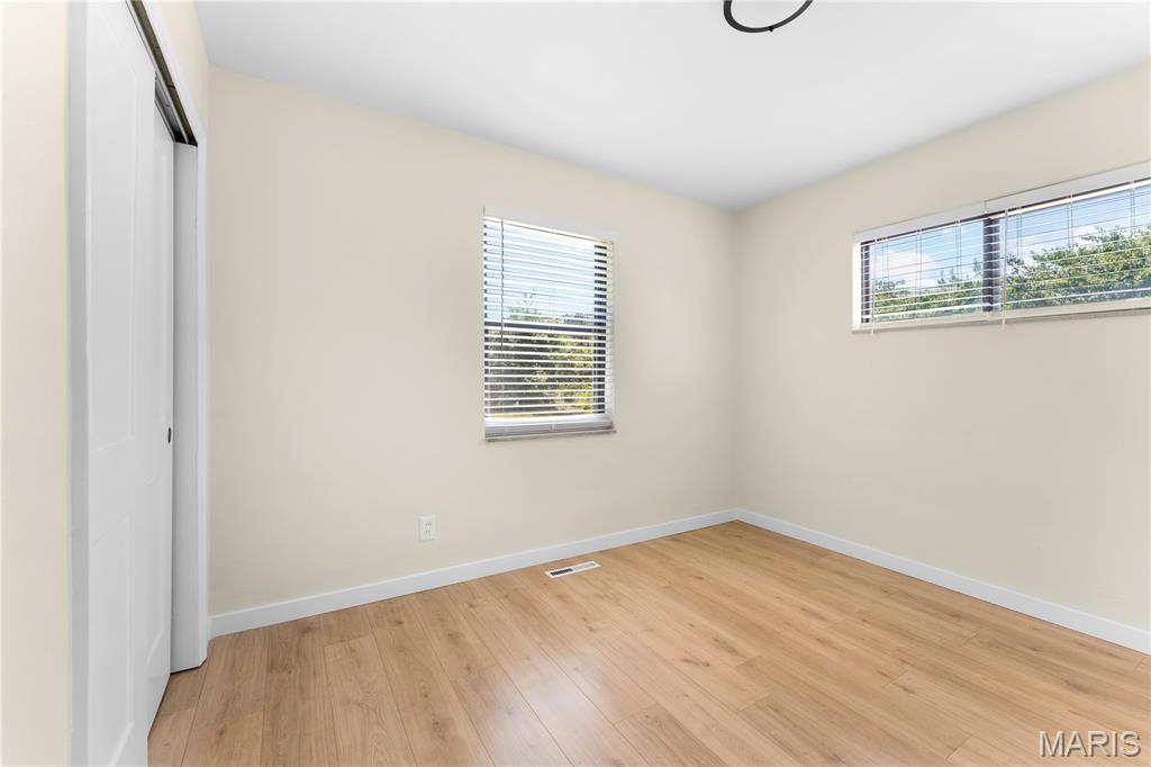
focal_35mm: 14
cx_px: 576
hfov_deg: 104.3
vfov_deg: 81.2
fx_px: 447
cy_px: 384
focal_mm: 14
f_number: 8
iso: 64
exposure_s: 1
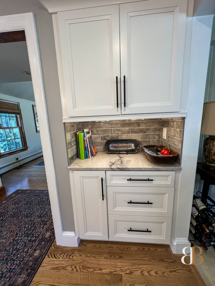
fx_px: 108
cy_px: 143
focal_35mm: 13
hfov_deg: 89.9
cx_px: 108
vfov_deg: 106.2
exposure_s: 1/61
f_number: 1.8
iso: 160
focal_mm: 1.57
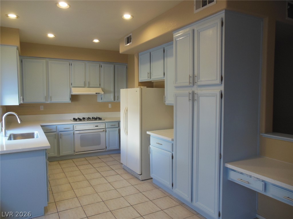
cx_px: 146
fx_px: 212
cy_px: 110
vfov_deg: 54.9
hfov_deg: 69.4
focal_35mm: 25
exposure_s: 1/30
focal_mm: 4.5
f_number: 3.2
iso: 125
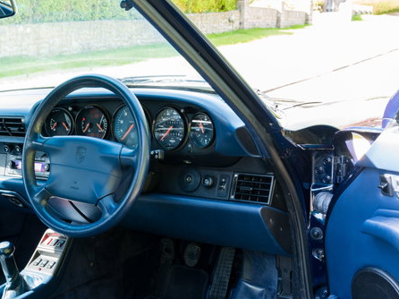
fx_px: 668
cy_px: 224
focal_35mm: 58
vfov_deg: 24.9
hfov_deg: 32.6
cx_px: 102
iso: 100
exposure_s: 1
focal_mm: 35
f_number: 10
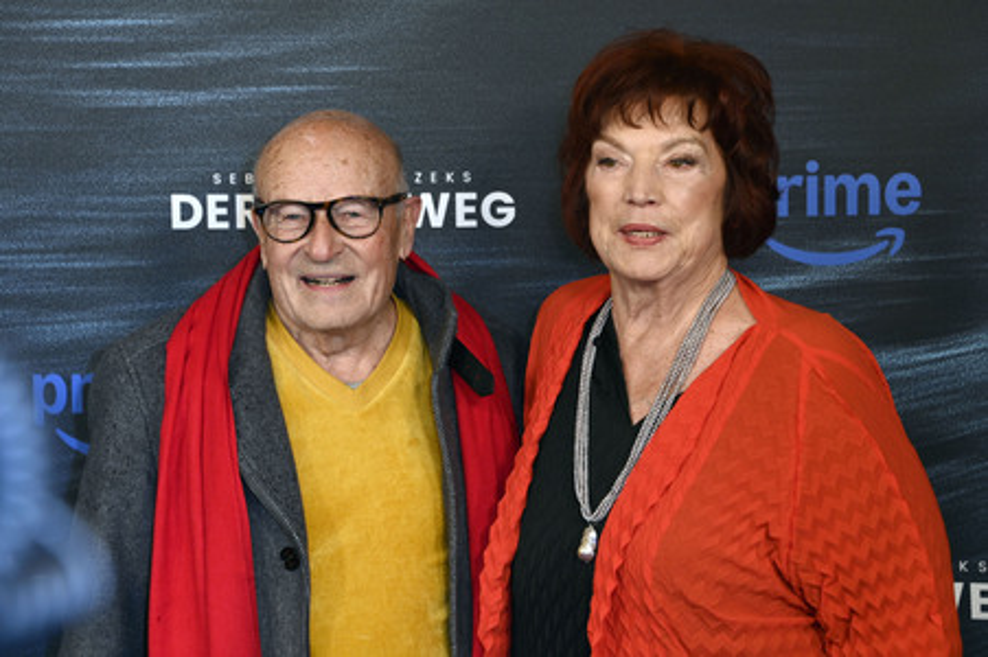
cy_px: 328
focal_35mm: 112
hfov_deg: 18.3
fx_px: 3071
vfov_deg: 12.2
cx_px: 494
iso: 1600
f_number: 6.3
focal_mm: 112
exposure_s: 1/250
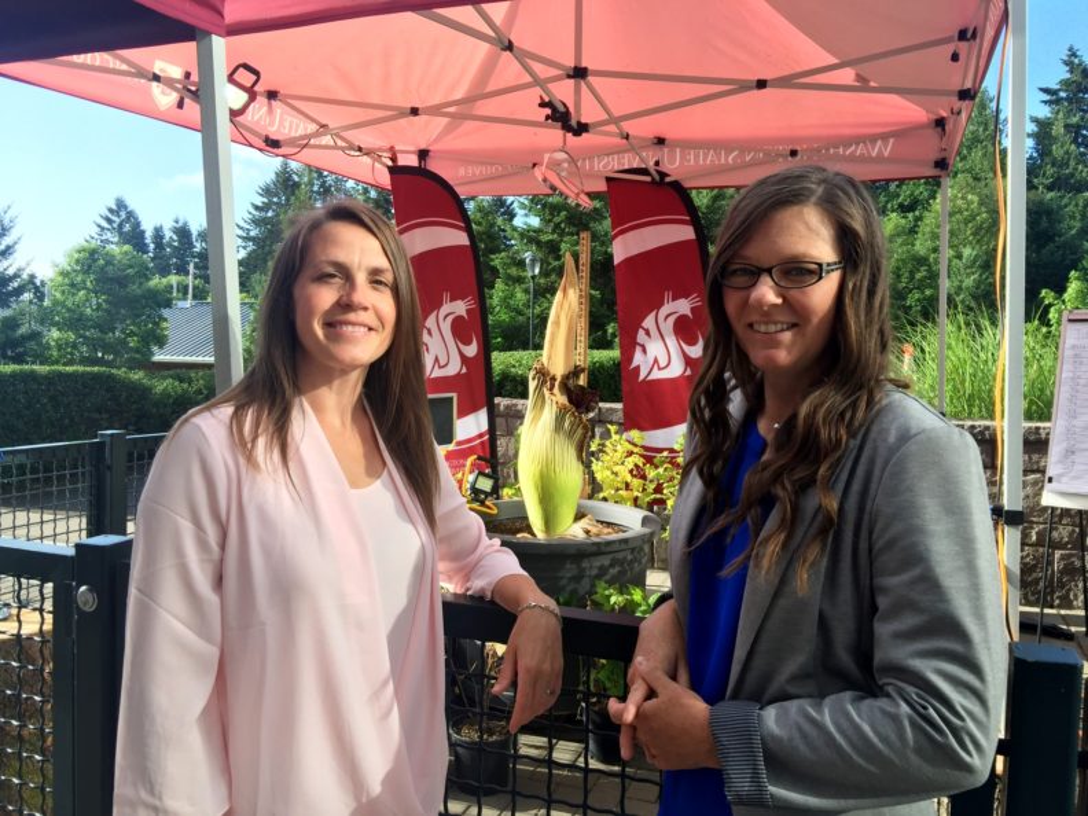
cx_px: 544
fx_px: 911
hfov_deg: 61.7
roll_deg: -1.2
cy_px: 408
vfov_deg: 48.2
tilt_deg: -1.9
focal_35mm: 29
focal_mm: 4.15
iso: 32
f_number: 2.2
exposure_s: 1/565
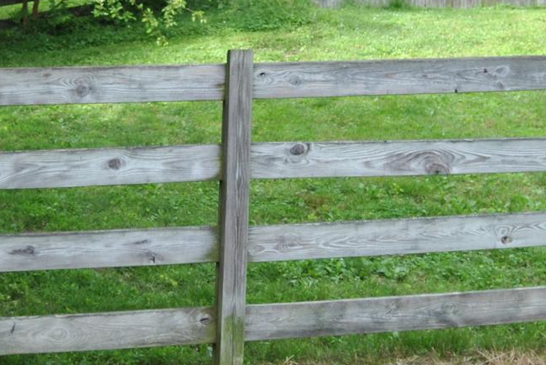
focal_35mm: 85
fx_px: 1290
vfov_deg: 15.9
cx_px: 183
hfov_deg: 23.8
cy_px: 45
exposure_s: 1/125
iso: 125
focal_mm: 18
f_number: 5.6
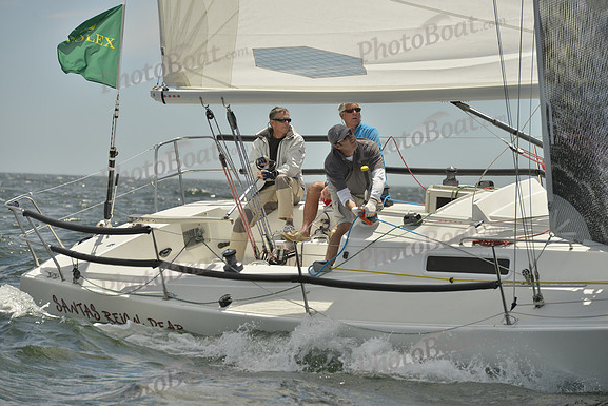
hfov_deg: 10.2
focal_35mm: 201
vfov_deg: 6.8
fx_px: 3395
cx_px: 303
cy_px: 203
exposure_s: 1/1600
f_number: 9
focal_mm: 200
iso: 280
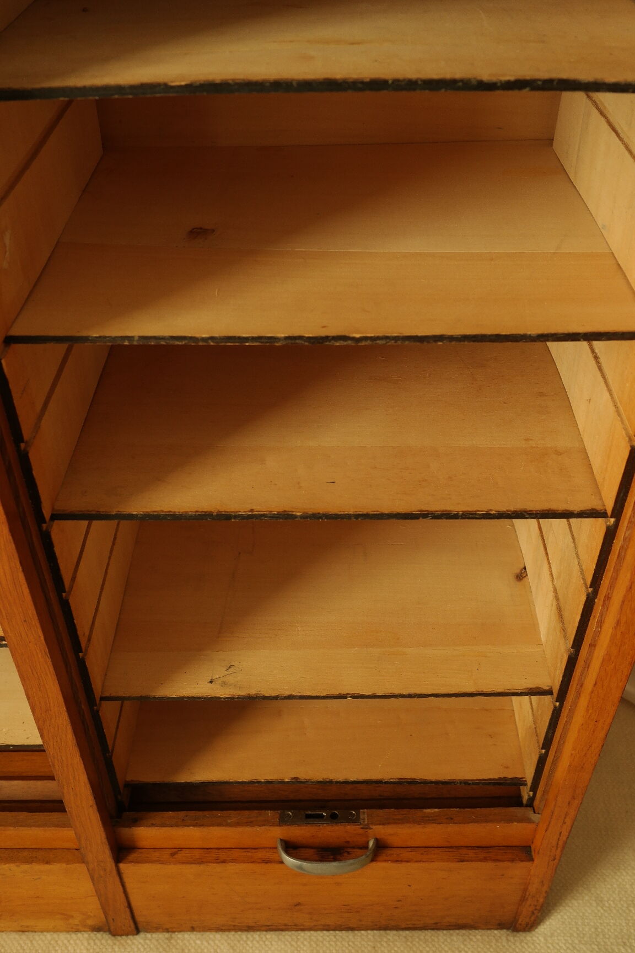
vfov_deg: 57.2
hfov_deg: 40.0
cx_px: 318
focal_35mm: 33
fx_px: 873
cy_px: 476
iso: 400
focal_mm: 22
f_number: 5.6
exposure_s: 1/30
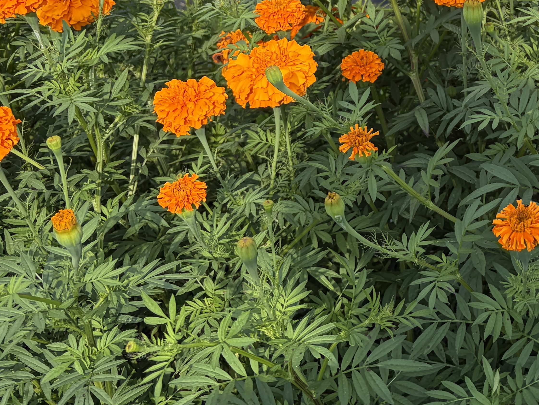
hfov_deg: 26.7
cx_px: 616
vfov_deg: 21.3
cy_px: -20
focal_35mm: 66
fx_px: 1028
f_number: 1.6
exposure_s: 1/1311
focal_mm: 5.96
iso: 50
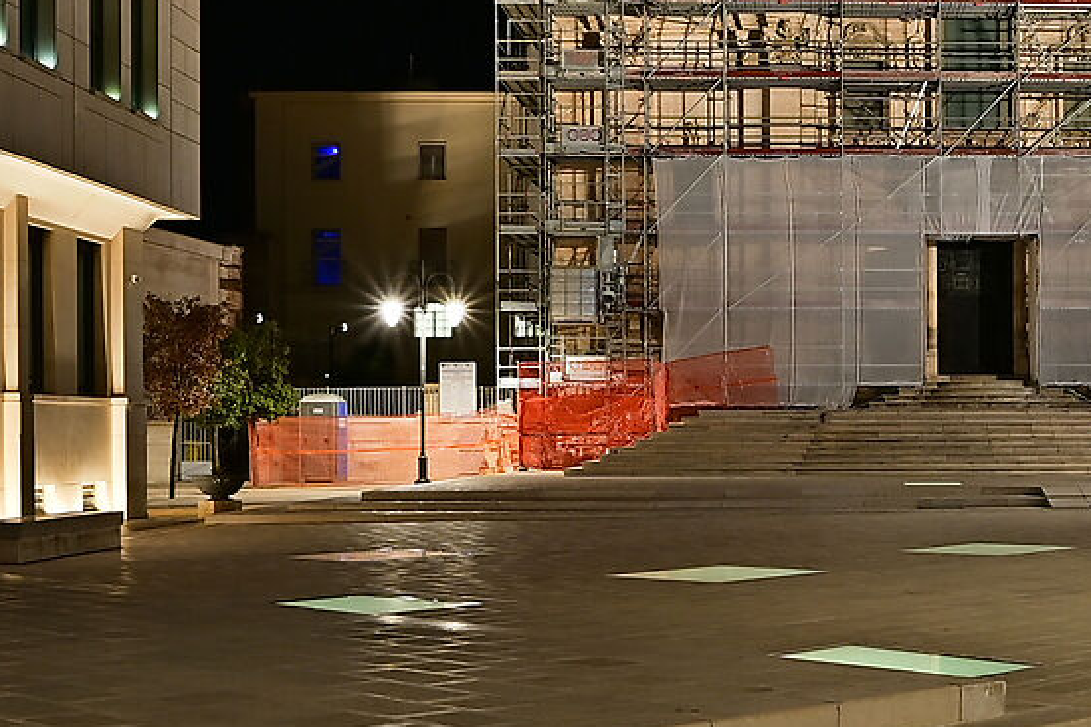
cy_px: 415
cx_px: 929
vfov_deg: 22.2
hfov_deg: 31.7
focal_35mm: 61
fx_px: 1848
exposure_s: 3
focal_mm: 14
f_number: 11
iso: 100
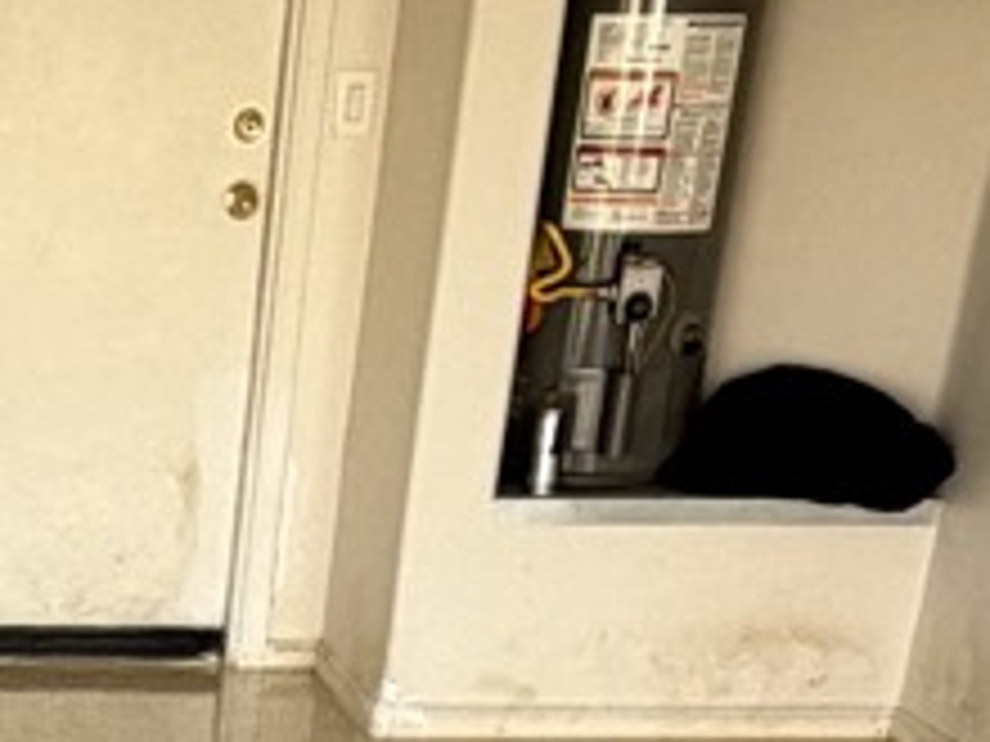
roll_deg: -0.2
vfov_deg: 12.4
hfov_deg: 17.9
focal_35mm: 102
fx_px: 2917
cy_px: 1592
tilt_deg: -31.2
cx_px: -324
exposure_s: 1/163
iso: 40
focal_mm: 2.22
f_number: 2.2
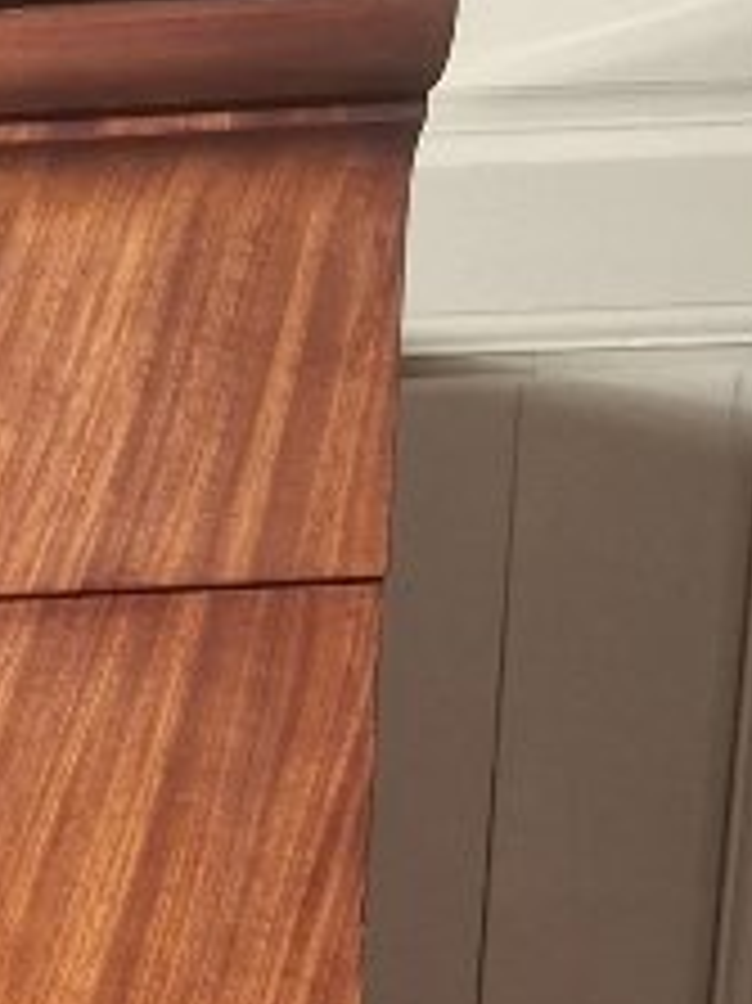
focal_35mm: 124
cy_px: 1751
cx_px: -725
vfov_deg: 14.2
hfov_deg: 10.9
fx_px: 3595
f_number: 1.8
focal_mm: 5.54
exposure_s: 1/25
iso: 400
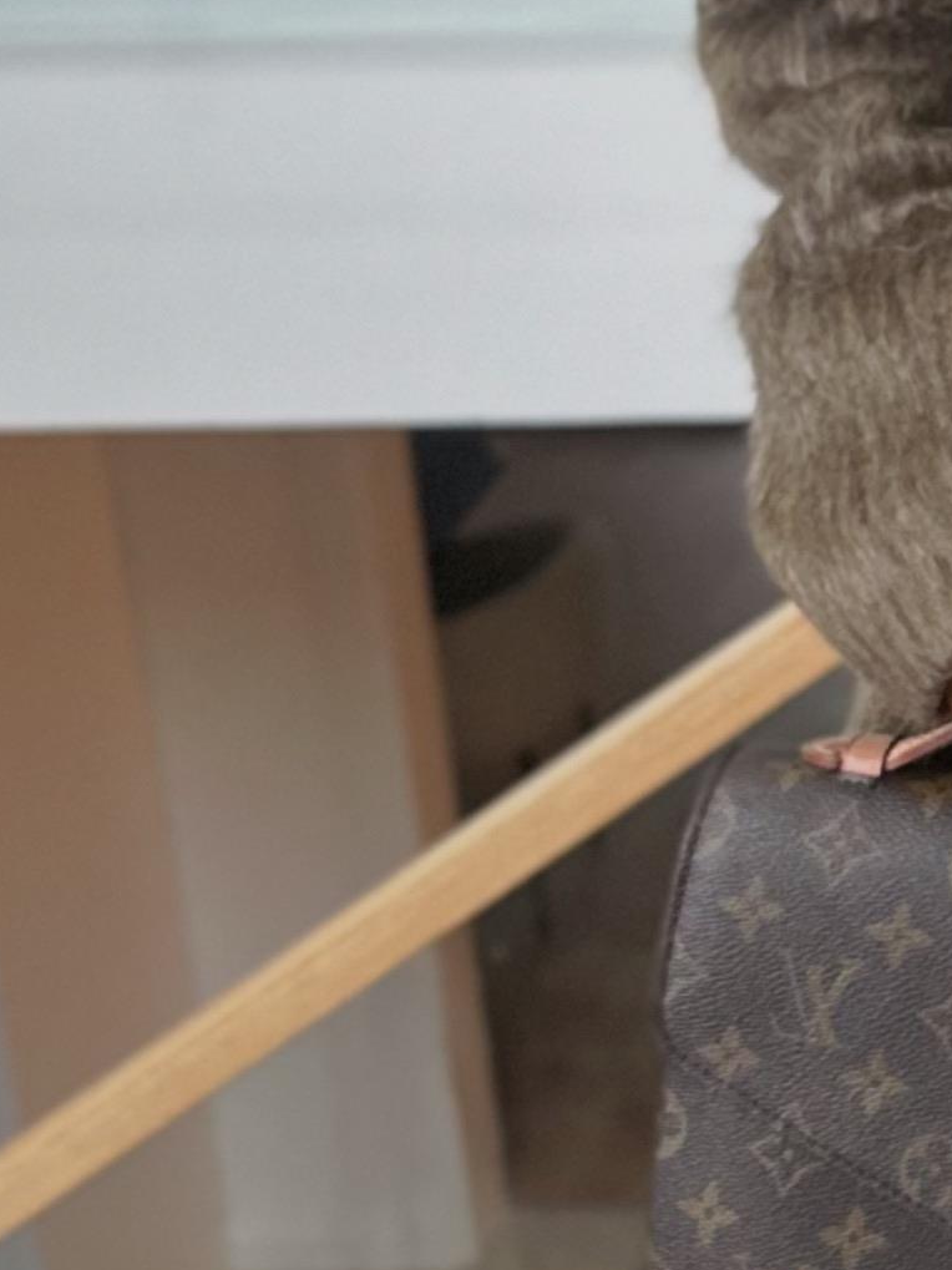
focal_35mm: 95
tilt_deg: -25.6
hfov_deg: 13.6
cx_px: 1816
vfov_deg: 20.0
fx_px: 3484
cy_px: -29
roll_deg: -0.4
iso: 640
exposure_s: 1/50
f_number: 1.78
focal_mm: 6.86
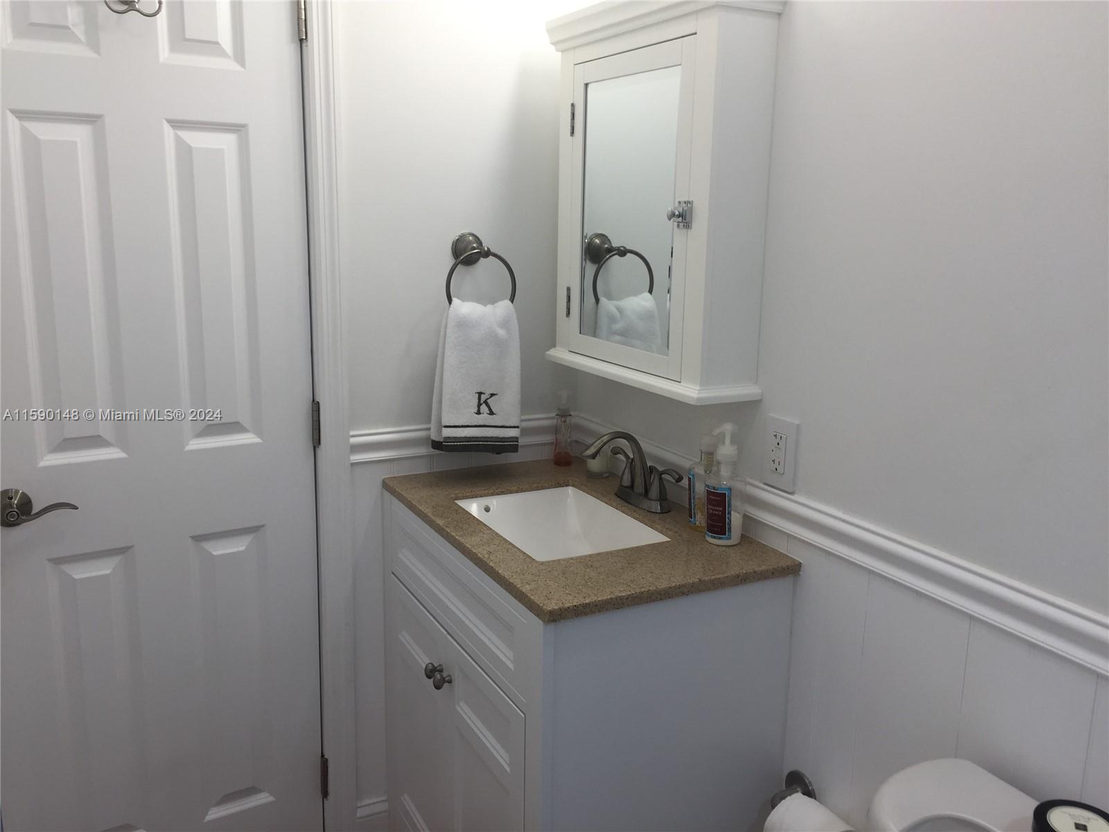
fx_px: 929
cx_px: 554
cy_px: 416
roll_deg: -2.2
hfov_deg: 61.7
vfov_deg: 48.2
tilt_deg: -12.9
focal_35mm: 29
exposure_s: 1/60
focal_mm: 4.15
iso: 32
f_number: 2.2
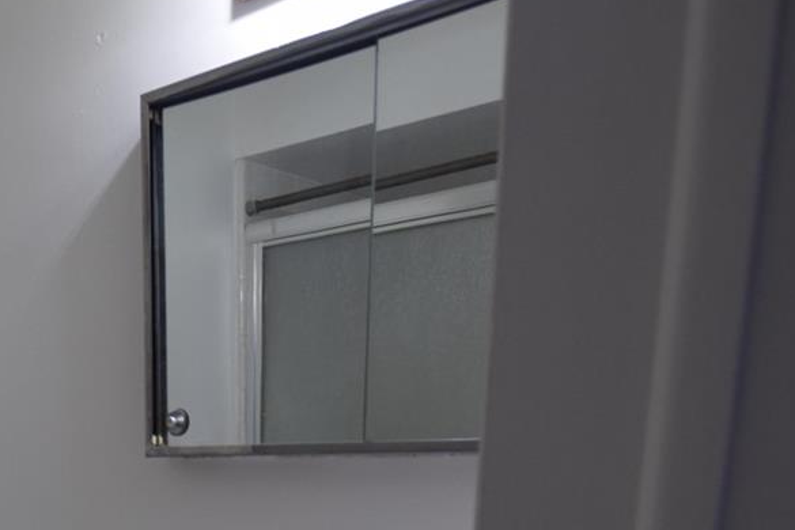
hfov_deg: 43.4
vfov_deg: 26.8
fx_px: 905
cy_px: 711
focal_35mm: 41
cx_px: 83
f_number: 4
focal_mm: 10
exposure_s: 1/80
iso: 400
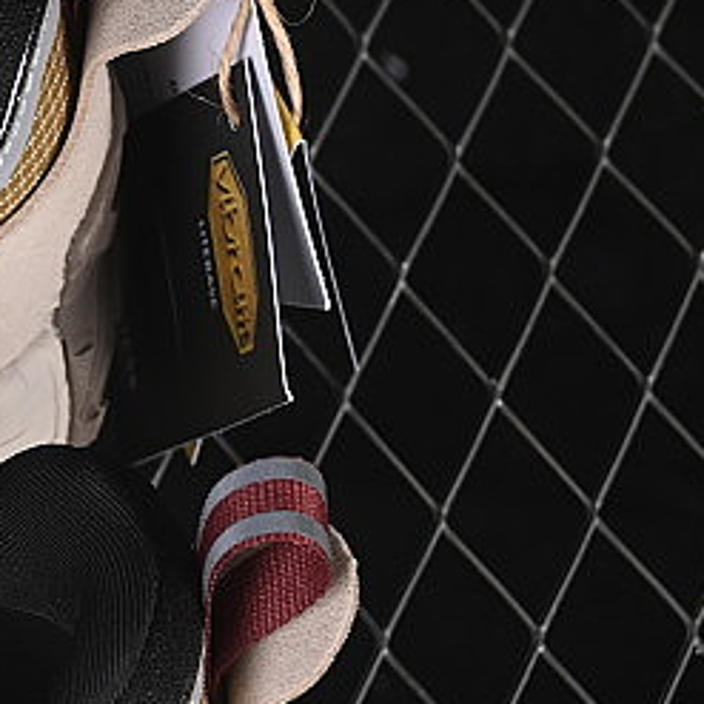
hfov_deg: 6.1
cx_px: -827
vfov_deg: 6.3
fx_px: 6420
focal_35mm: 279
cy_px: 599
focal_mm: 50
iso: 160
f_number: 7.1
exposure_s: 1/80
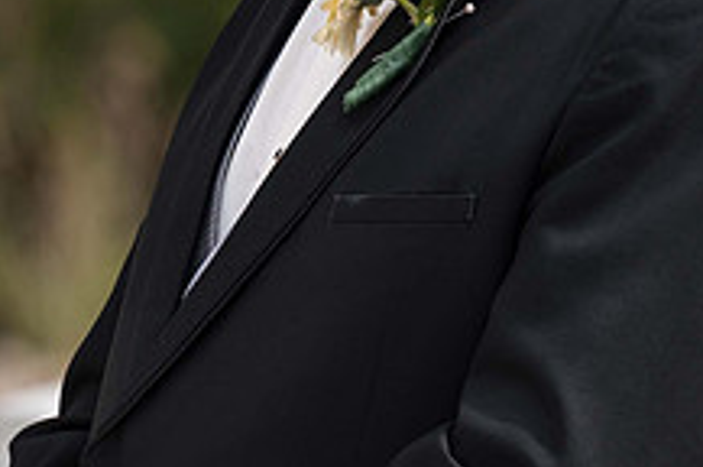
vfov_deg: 1.6
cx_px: 381
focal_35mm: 846
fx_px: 16496
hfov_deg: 2.4
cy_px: -246
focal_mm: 195
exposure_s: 1/500
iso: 50
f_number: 3.5
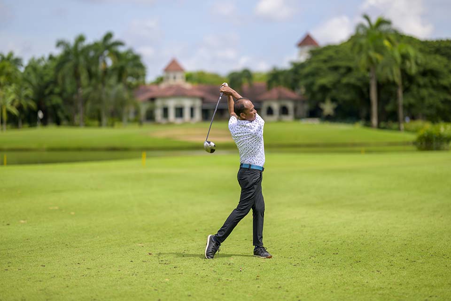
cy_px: 150
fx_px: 1065
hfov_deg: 23.9
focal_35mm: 85
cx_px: 226
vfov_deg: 16.1
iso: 180
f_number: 1.2
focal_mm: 85
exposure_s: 1/20000
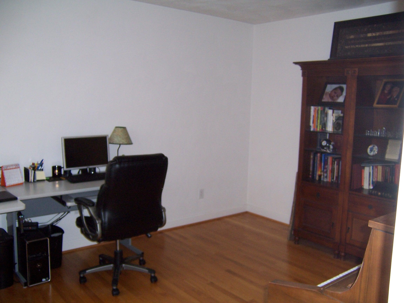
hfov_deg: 55.4
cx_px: 202
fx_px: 385
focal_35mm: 33
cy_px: 152
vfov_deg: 42.9
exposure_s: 1/60
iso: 140
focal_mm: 5.5
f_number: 2.8
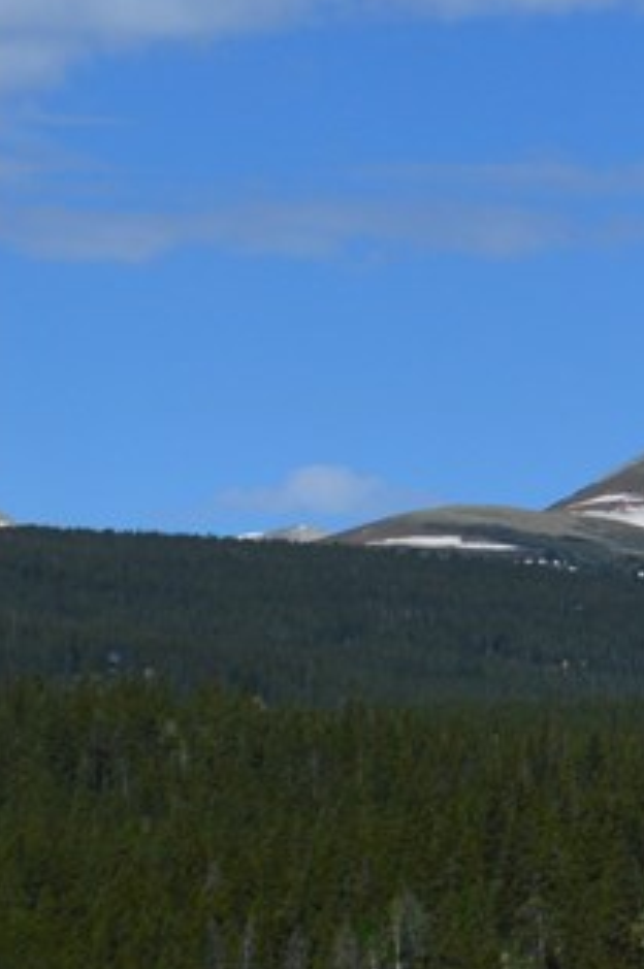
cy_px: 291
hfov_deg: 4.9
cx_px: 1649
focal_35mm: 271
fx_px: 7287
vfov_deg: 7.6
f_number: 11
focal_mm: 52
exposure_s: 1/500
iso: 250
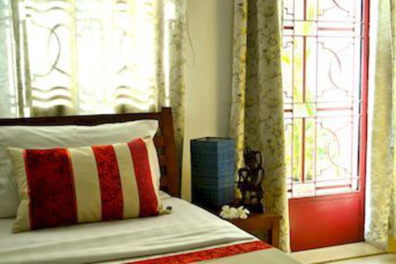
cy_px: 132
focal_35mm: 48
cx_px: 198
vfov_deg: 28.1
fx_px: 528
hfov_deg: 41.1
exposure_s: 1/40
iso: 160
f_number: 5
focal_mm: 32
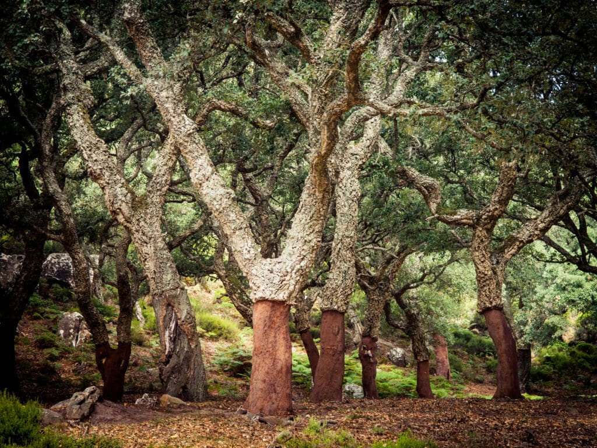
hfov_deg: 18.9
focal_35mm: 104
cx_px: 298
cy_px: 224
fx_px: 1794
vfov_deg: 14.2
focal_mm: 52
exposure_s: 1/30
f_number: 8
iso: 200
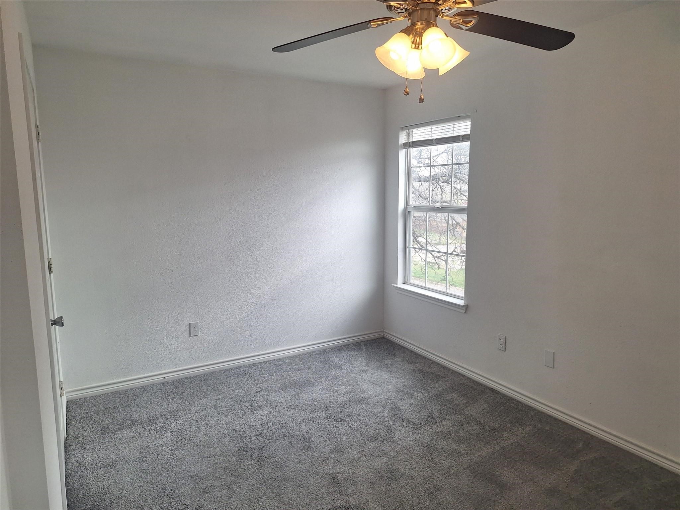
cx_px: 340
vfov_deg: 58.9
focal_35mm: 23
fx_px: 452
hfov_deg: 73.9
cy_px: 255
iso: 40
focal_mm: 5.54
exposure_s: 1/137
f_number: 1.8
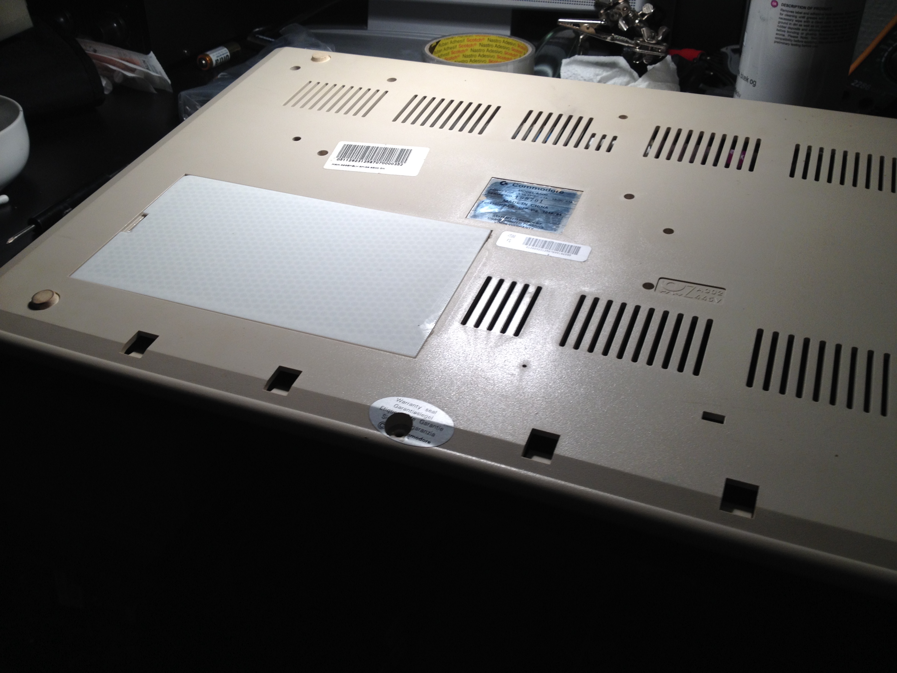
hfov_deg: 52.6
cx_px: 448
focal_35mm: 35
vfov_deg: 40.7
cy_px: 336
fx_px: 907
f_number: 2.4
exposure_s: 1/60
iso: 50
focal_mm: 4.28
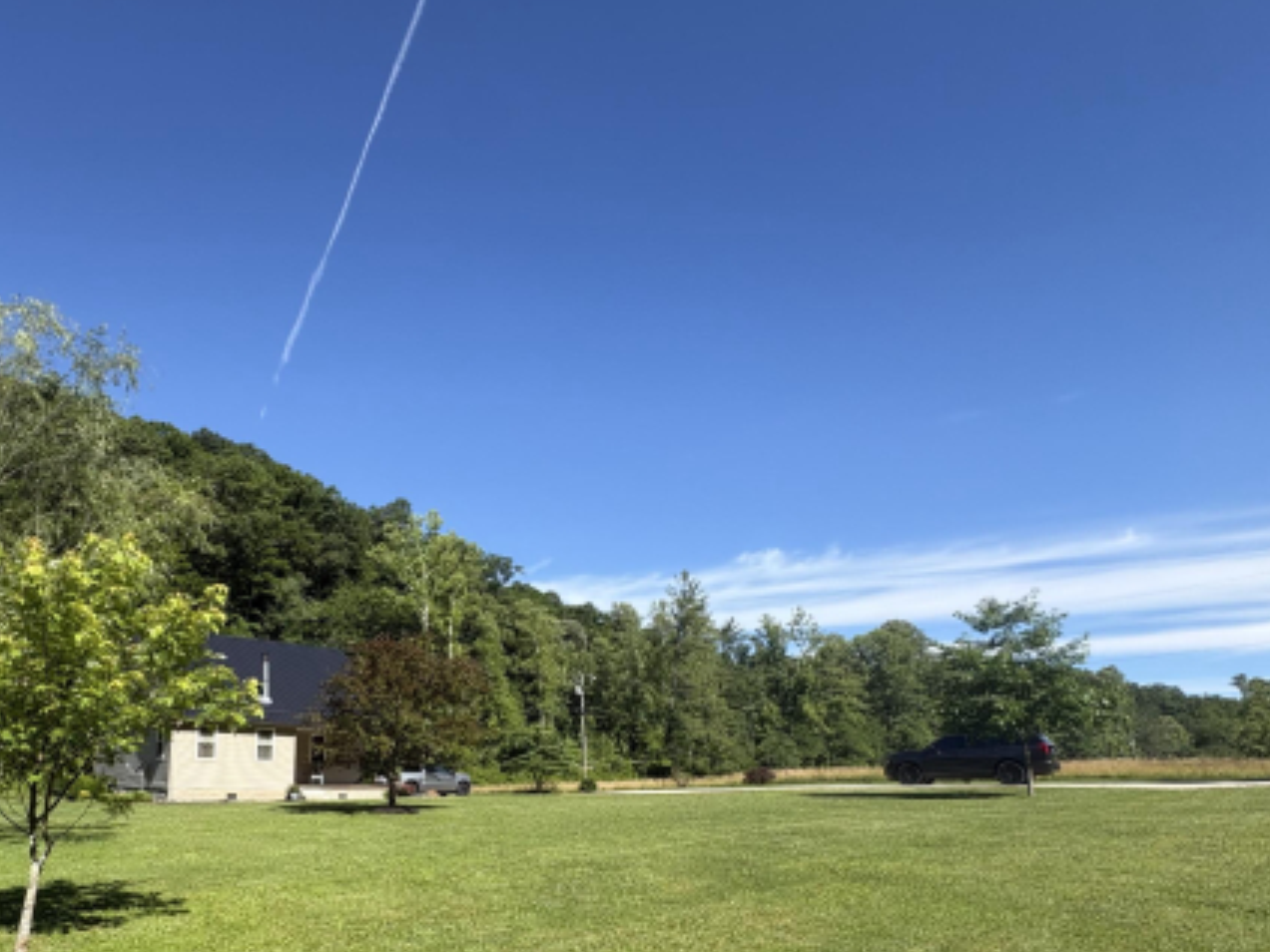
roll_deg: -0.7
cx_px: 442
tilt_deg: +8.9
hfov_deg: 74.4
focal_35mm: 22
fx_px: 807
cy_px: 674
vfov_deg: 58.9
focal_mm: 2.22
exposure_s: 1/1370
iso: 50
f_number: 2.2
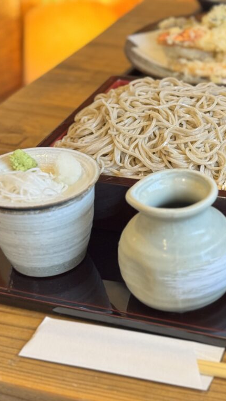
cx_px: 254
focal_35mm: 70
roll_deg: +1.9
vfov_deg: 30.2
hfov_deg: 16.6
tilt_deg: -31.9
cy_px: 200
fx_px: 746
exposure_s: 1/50
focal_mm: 6.76
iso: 200
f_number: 1.78
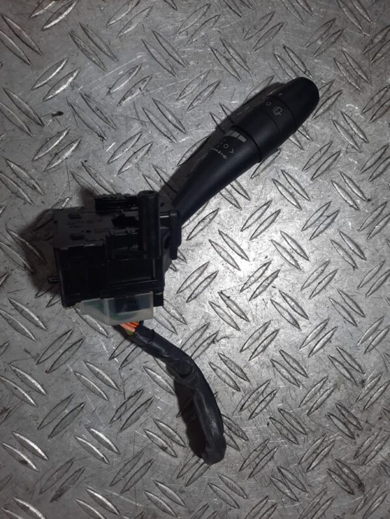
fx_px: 376
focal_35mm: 25
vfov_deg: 69.4
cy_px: 260
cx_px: 195
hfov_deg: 54.9
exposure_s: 1/50
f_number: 2
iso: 80
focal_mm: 4.6
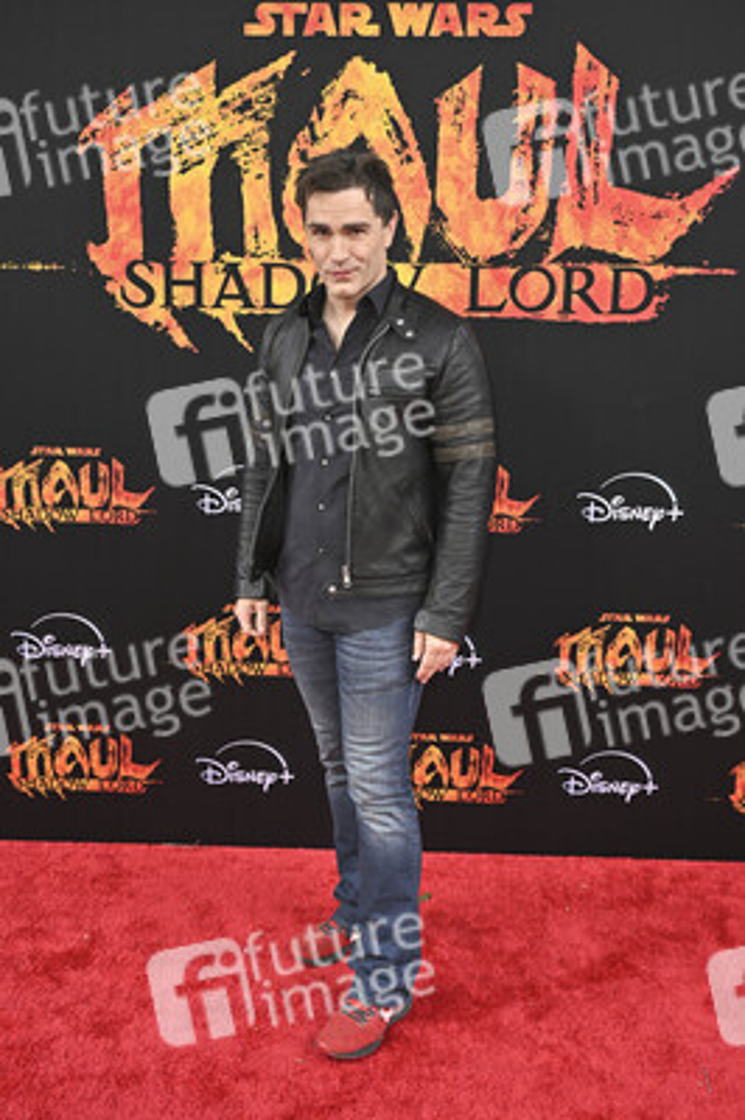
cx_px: 372
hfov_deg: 35.9
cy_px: 560
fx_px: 1150
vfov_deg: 51.9
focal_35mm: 37
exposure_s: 1/320
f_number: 6.3
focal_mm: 37
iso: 800
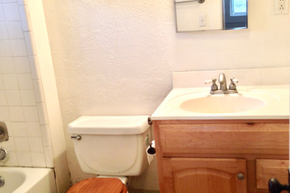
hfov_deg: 41.9
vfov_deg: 28.6
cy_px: 96
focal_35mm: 47
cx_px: 145
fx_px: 379
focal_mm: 4.12
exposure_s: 1/20
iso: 80
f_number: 2.4
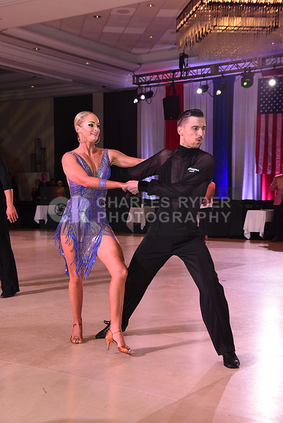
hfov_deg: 23.4
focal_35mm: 58
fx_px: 683
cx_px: 142
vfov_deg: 34.5
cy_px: 212
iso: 2500
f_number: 7.1
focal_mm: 58
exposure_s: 1/320
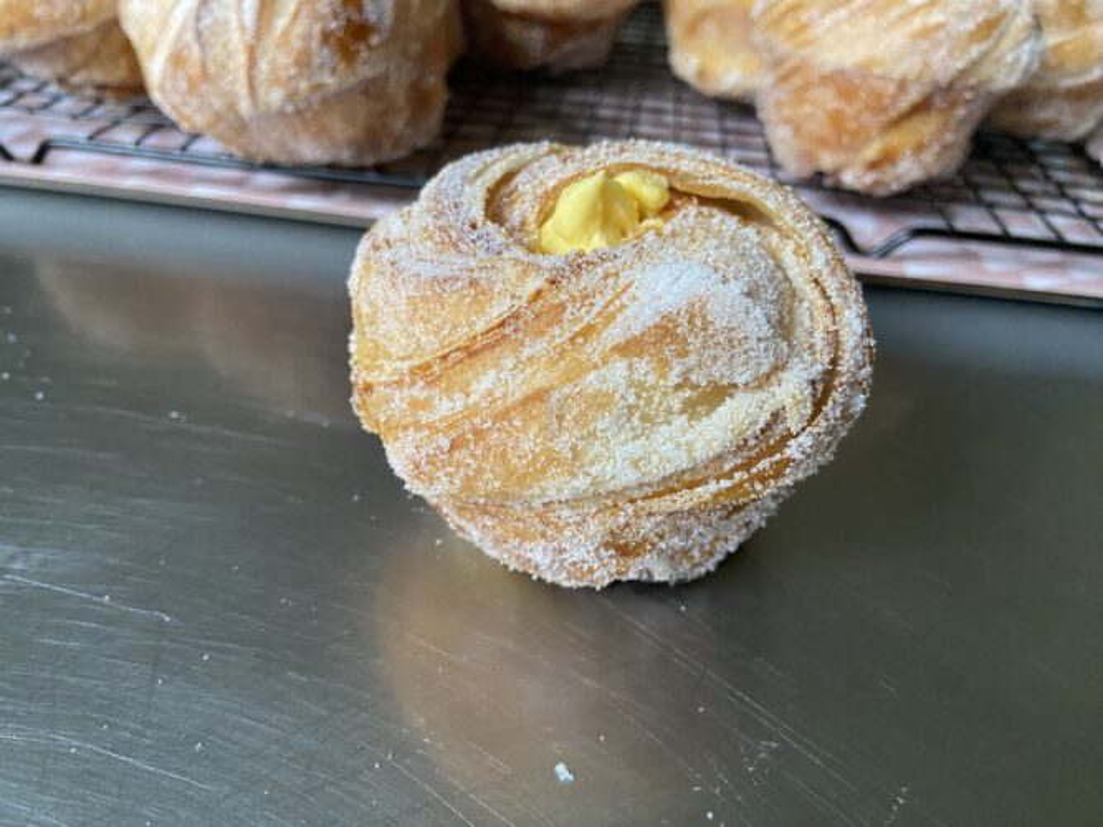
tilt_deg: -36.0
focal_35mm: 26
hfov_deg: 67.3
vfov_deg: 53.0
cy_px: 414
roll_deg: -3.3
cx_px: 552
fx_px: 828
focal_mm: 4.25
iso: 500
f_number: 1.8
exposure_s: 1/59
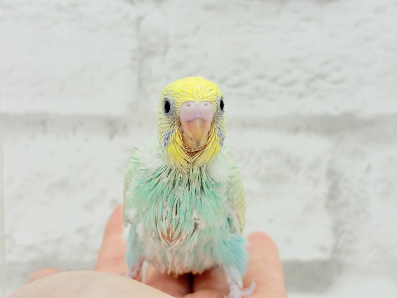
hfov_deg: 36.8
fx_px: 596
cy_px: 149
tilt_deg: +1.8
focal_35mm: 52
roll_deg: +1.3
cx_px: 198
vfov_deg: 28.0
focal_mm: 5.96
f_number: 1.6
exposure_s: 1/100
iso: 64
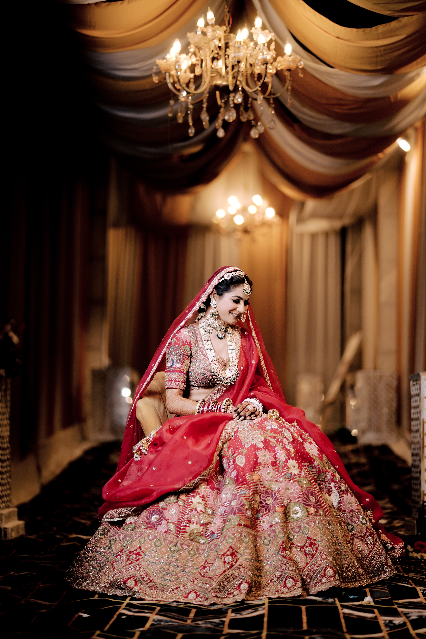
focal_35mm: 85
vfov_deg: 23.9
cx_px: 213
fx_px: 1509
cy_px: 320
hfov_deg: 16.1
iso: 125
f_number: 1.4
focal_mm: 85
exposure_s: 1/250
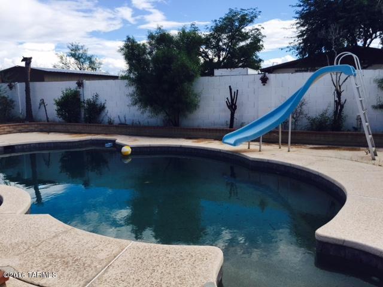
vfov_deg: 48.2
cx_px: 192
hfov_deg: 61.7
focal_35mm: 29
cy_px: 144
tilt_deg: -6.9
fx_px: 321
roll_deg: +0.5
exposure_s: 1/1412
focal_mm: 4.15
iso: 32
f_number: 2.2
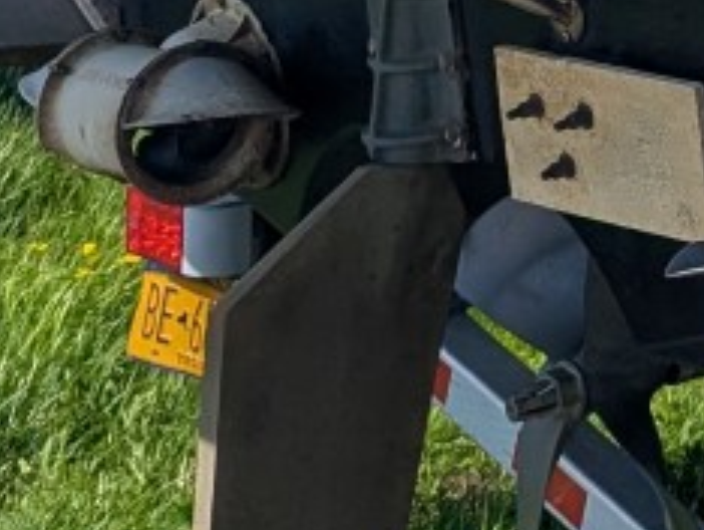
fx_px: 3135
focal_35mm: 154
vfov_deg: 9.0
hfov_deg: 11.4
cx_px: 1482
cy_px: -590
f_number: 1.85
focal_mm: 6.81
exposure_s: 1/3058
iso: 44
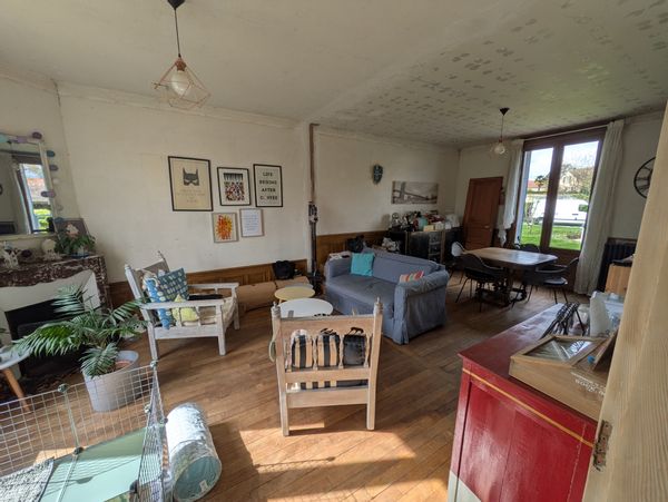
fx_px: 270
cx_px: 334
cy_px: 251
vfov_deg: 85.8
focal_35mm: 14
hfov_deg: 102.0
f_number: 2.2
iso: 55
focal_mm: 1.83
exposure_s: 1/474
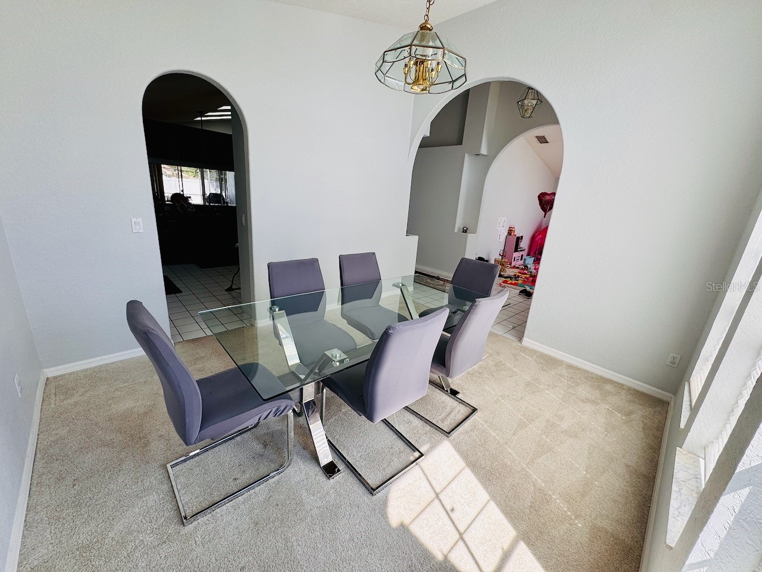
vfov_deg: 85.7
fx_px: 308
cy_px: 286
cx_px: 381
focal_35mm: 14
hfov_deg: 102.1
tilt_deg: -17.0
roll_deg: -4.9
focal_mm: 2.22
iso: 40
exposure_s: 1/175
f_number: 2.2
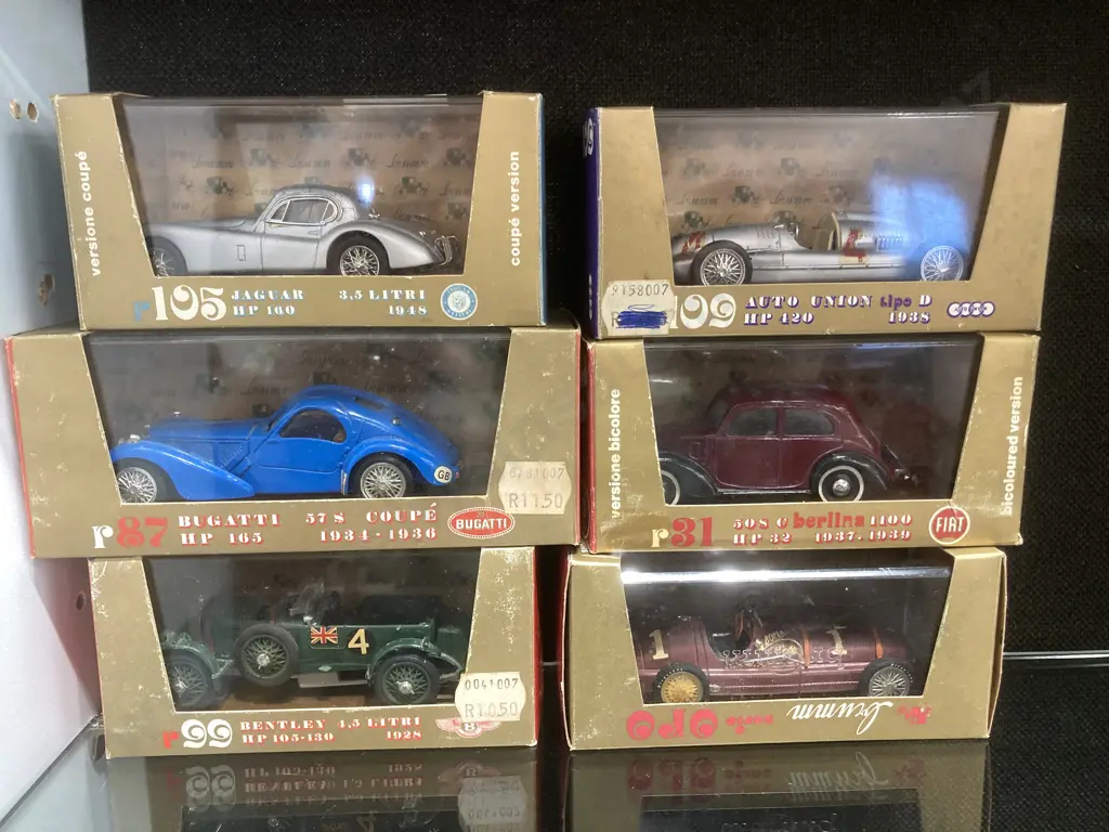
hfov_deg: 63.4
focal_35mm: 28
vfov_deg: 49.7
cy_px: 416
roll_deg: +0.3
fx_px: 897
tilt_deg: -9.6
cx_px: 554
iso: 200
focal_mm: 3.99
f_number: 1.8
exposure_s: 1/50
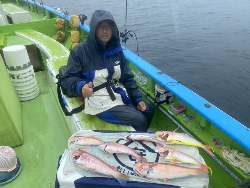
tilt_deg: -30.0
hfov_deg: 67.3
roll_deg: +5.2
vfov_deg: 53.1
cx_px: 125
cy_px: 94
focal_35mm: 26
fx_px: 188
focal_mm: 4.25
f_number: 1.8
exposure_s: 1/782
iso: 32
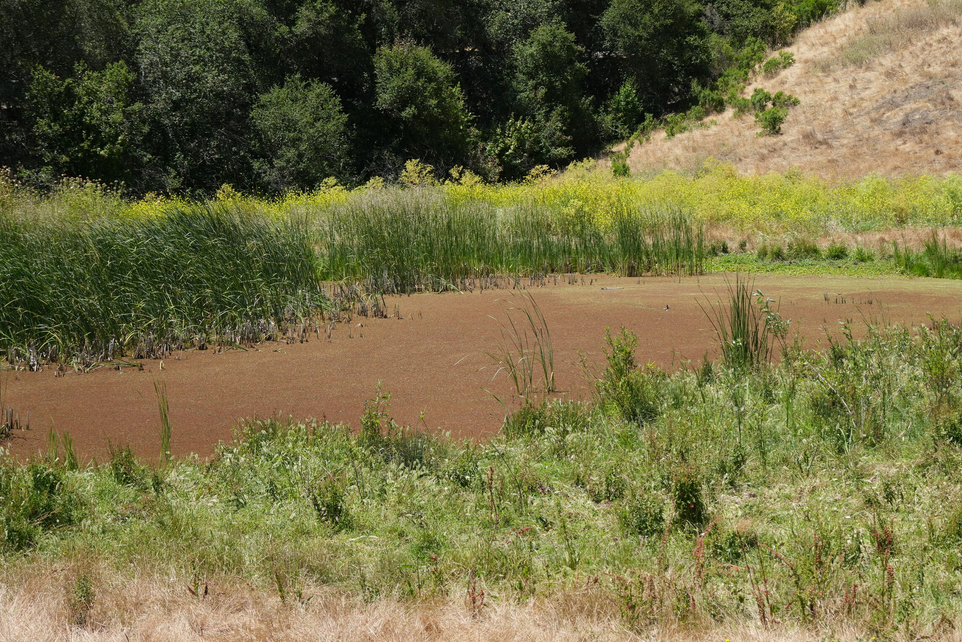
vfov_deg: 14.5
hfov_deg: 21.6
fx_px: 2512
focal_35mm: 94
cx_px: 604
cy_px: 287
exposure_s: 1/1000
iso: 200
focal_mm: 50
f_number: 4.5
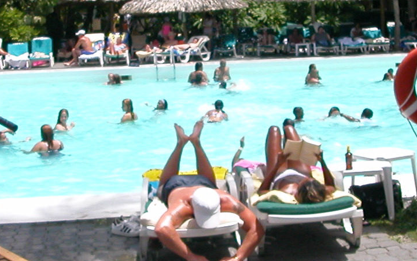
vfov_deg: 15.0
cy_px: 102
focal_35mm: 87
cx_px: 234
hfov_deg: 23.8
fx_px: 989
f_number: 2.7
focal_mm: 5.6
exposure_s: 1/1458
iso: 100
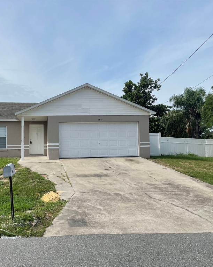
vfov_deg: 52.8
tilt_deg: +3.1
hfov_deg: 42.9
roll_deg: +1.3
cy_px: 133
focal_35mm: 34
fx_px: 268
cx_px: 75
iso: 32
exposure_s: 1/5051
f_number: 1.6
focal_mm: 4.2
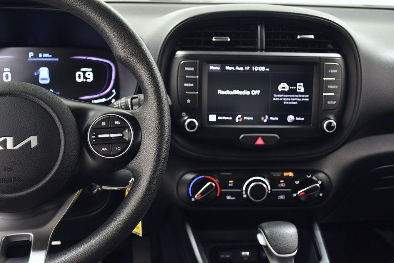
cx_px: 197
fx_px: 493
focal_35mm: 45
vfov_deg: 29.9
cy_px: 132
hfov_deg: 43.6
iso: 1250
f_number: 4
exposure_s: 1/80
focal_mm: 30
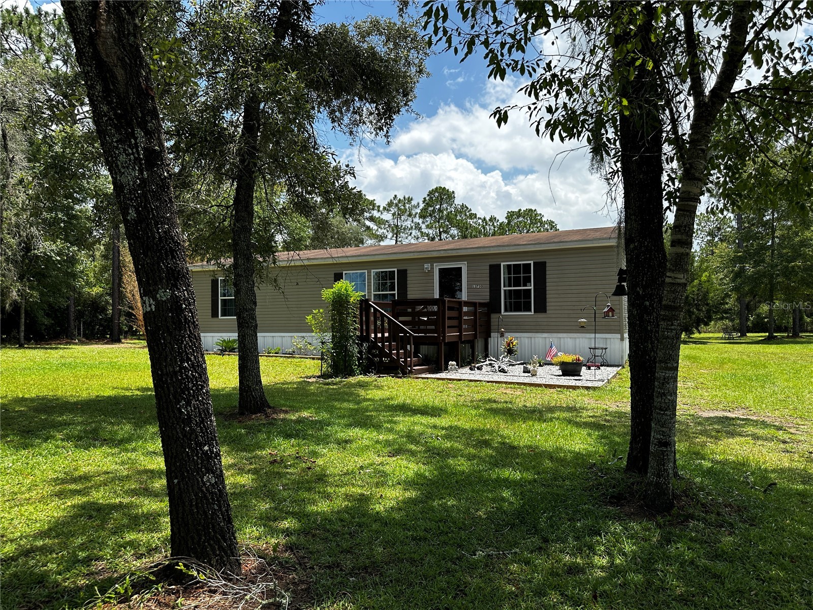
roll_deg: +0.5
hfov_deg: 71.6
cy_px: 305
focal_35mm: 24
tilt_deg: +1.9
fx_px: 564
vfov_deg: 56.8
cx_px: 406
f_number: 1.78
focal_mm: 6.86
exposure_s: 1/2155
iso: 80
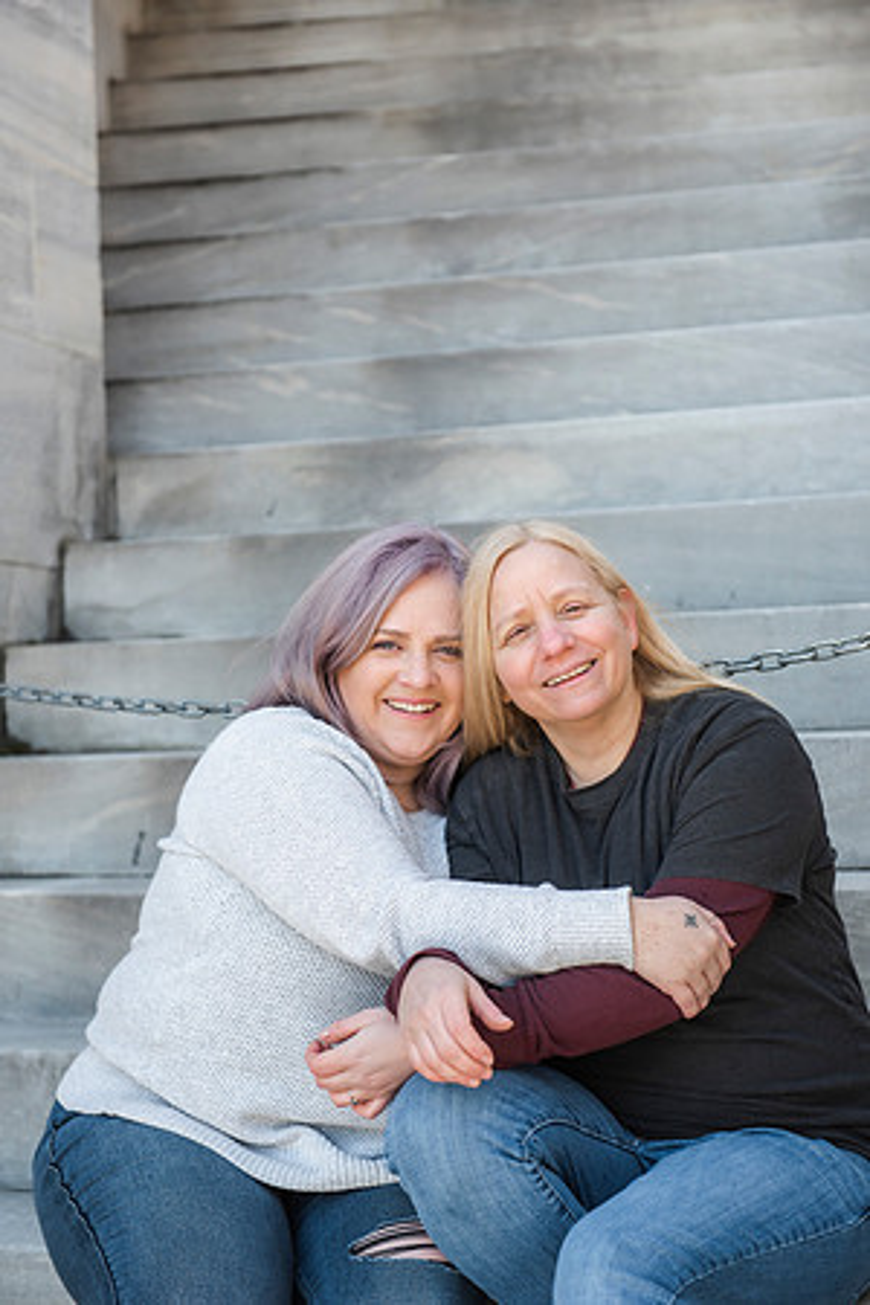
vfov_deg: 28.8
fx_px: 2537
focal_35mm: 70
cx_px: 435
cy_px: 652
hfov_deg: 19.5
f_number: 4
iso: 400
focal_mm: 70
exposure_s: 1/1000
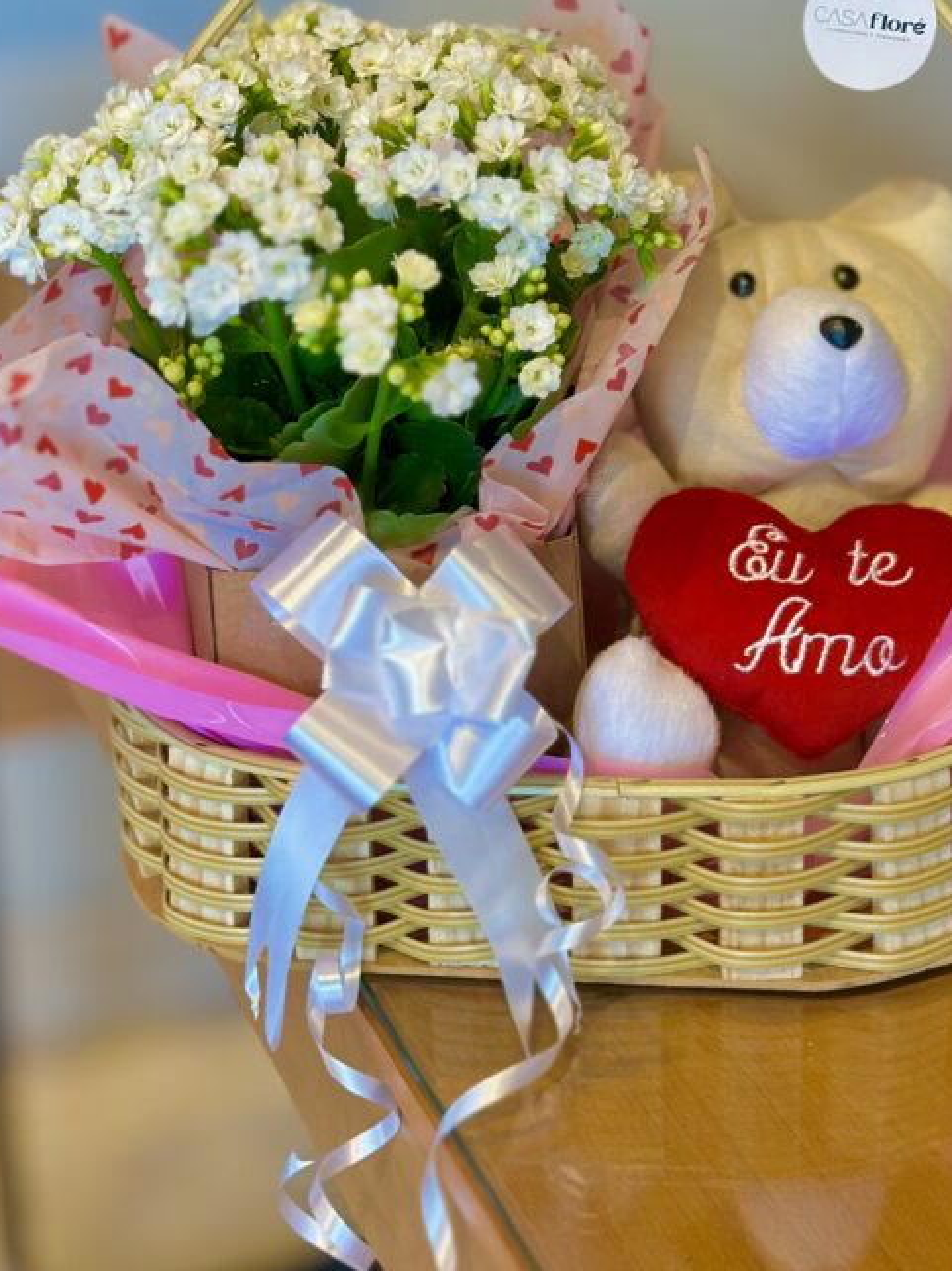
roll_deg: +0.5
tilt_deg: -20.9
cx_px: 520
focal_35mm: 76
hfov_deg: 19.4
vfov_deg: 25.4
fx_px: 2788
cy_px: 344
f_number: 1.78
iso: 100
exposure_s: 1/120
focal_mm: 6.86
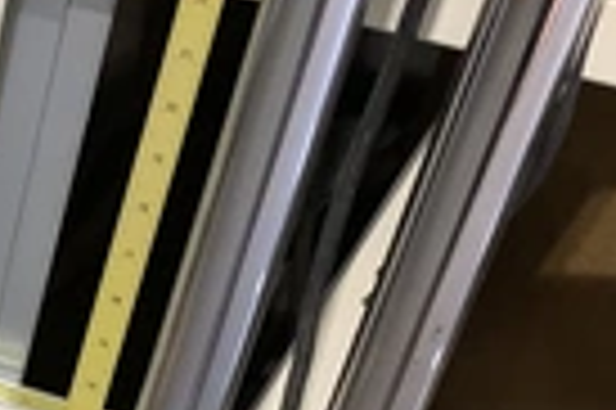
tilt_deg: -45.0
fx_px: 1607
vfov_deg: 13.8
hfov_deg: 19.4
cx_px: -265
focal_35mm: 94
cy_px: 572
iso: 250
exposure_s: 1/60
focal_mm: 3.3
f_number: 2.4
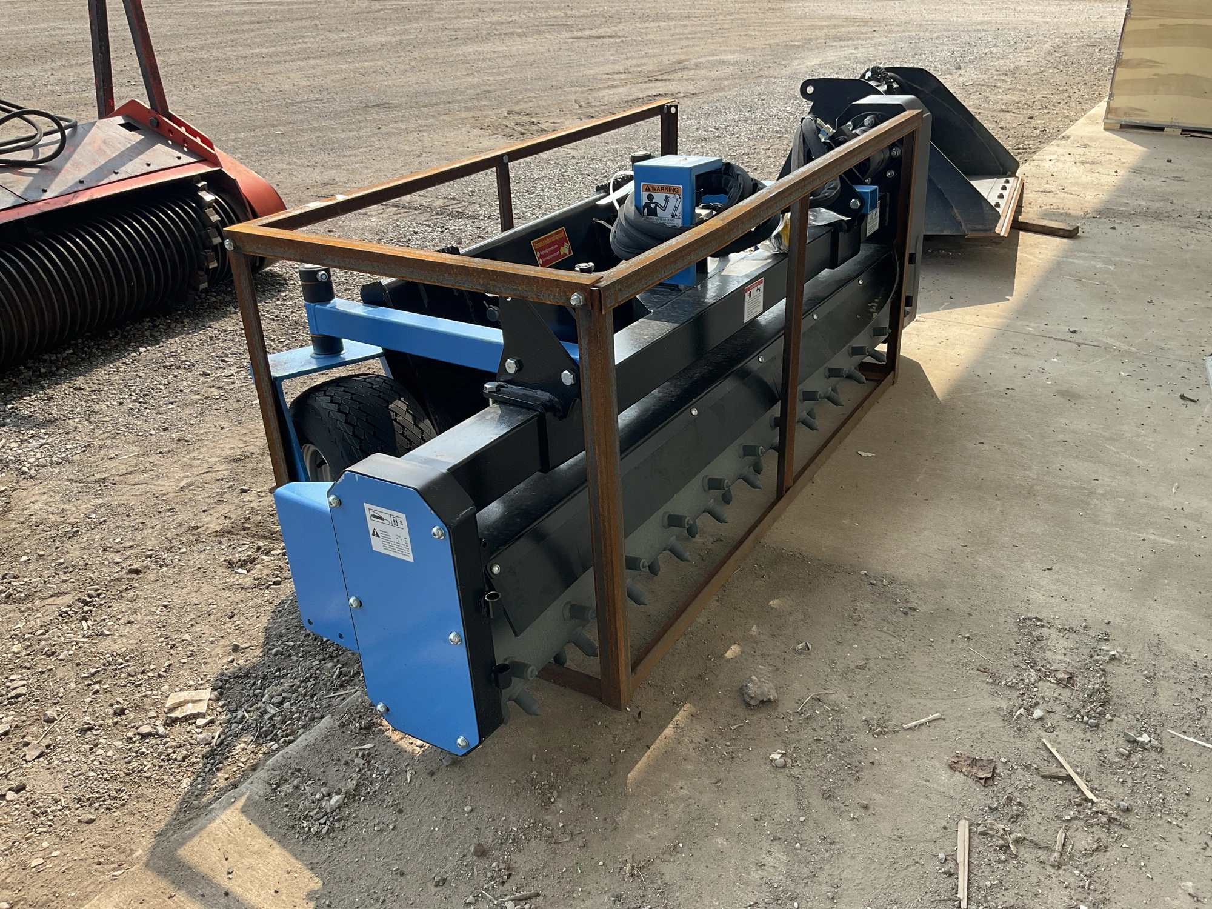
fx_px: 1015
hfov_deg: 61.7
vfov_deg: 48.2
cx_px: 606
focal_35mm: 29
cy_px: 454
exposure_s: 1/599
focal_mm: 3
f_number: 1.8
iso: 25
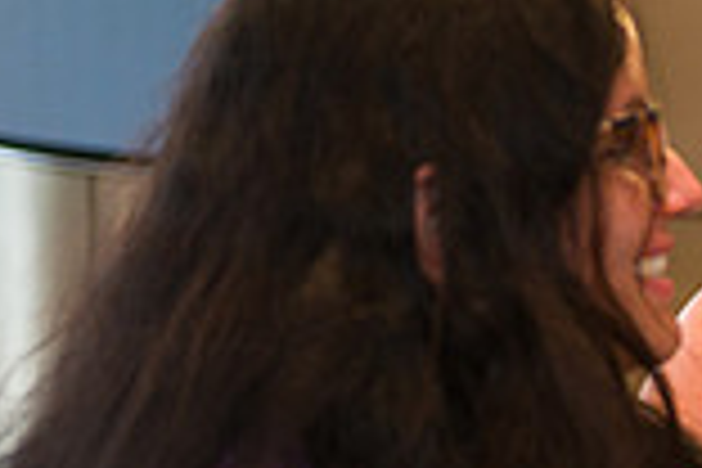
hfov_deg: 11.1
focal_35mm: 178
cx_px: 1044
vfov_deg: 7.7
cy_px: 360
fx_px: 3471
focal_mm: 48
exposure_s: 1/200
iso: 800
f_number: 3.2
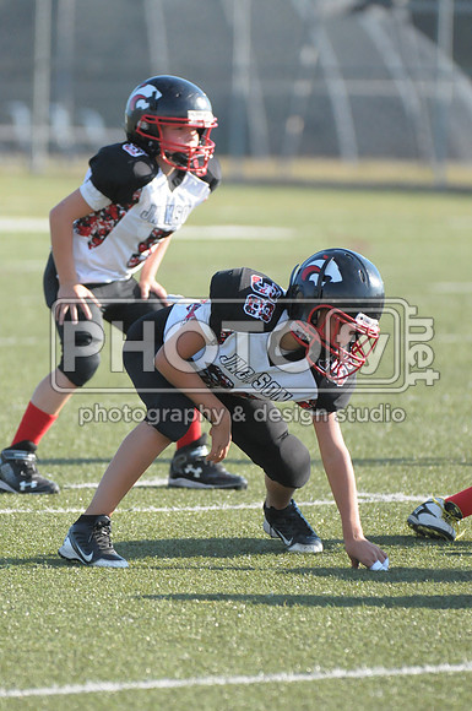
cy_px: 356
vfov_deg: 5.1
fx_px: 7988
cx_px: 236
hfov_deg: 3.4
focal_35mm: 405
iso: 1600
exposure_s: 1/4000
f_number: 4
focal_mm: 270
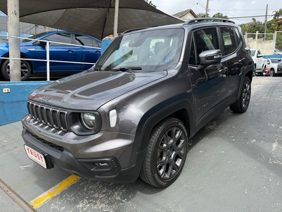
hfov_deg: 71.5
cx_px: 141
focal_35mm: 24
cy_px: 106
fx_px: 196
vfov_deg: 56.9
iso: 80
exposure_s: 1/2370
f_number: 1.78
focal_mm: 6.76
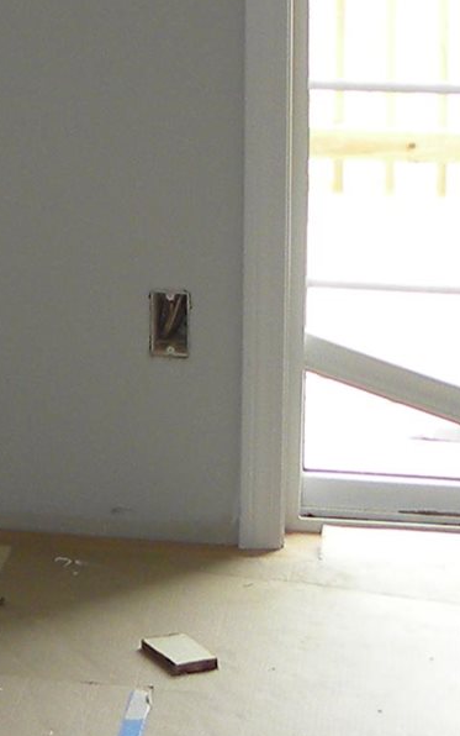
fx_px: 2846
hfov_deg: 8.7
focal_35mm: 142
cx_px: -482
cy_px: -416
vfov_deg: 13.7
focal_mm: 4.6
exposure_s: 1/70.8
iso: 74
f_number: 2.8
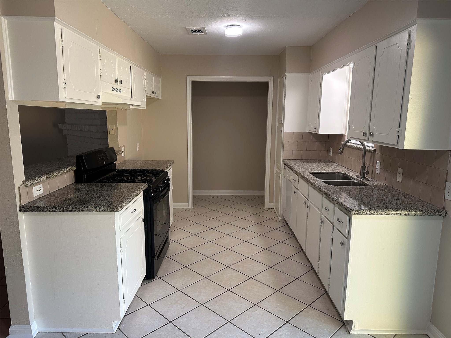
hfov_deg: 71.6
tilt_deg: -8.5
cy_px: 169
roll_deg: +0.4
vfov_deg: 56.8
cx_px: 226
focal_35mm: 24
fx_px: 313
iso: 200
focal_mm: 6.86
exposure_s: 1/120
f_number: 1.78
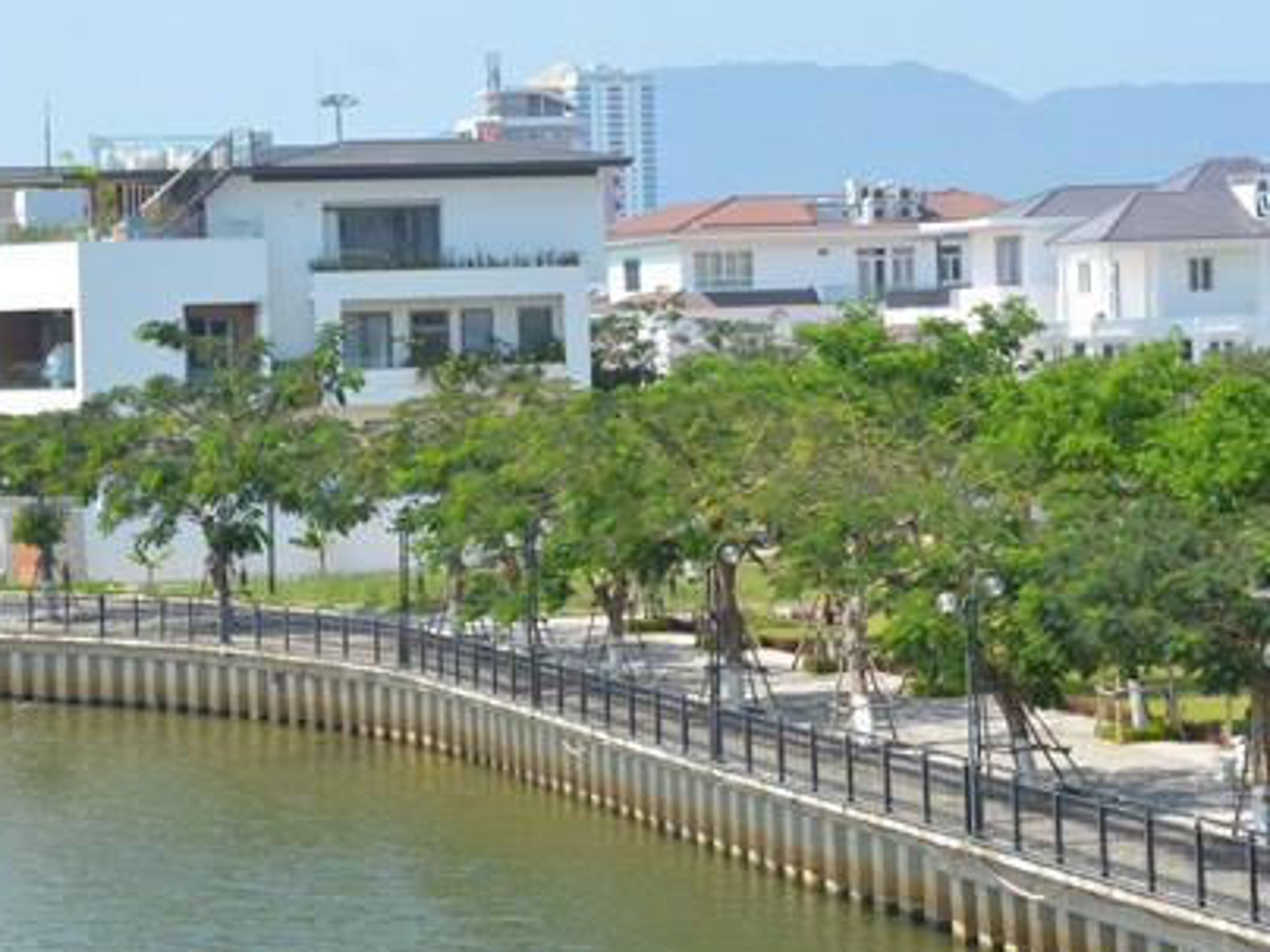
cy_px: 355
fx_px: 4182
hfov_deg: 17.3
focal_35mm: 114
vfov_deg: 13.0
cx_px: 516
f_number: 14
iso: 1000
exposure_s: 1/800
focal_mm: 50
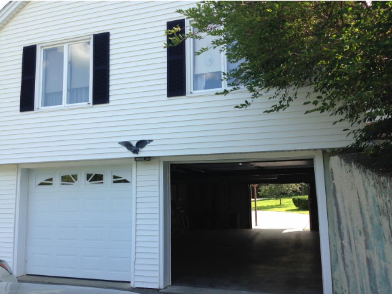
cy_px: 147
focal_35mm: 33
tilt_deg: +6.4
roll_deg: +1.2
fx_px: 374
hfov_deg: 55.3
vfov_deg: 43.0
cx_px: 196
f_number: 2.4
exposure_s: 1/471
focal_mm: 4.12
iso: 50
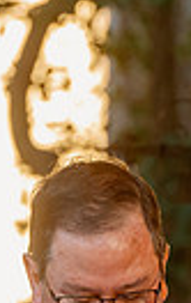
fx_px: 8782
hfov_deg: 1.2
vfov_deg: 2.0
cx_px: 130
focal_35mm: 1059
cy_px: 299
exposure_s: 1/125
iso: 640
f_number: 3.5
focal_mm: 200
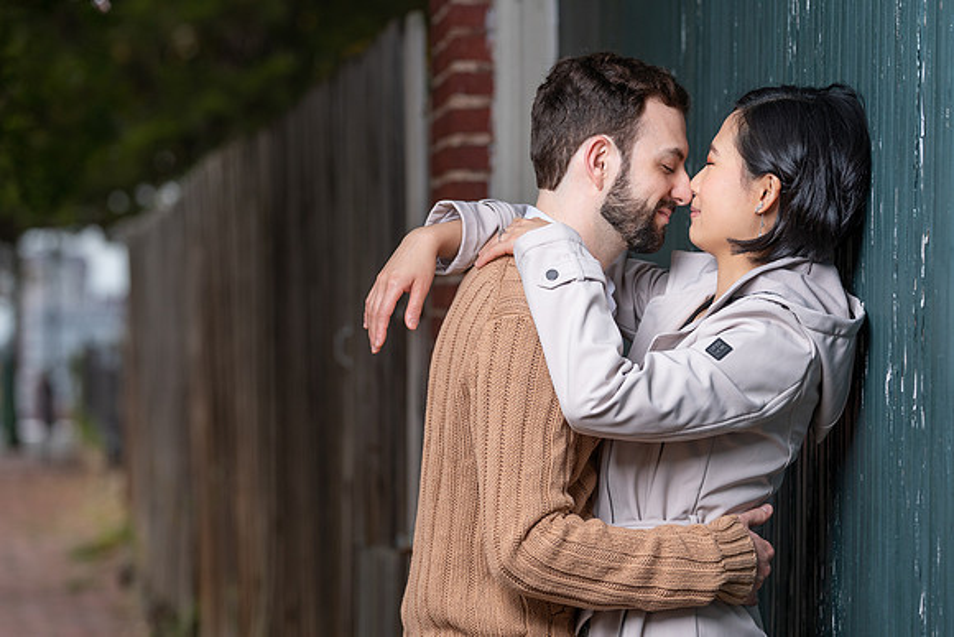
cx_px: 443
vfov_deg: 10.1
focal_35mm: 135
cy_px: 341
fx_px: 3591
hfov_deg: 15.1
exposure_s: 1/250
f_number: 4
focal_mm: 124
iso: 400
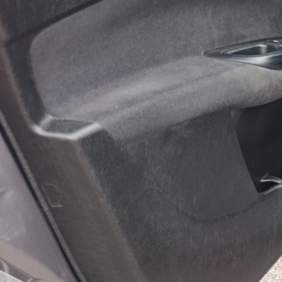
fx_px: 581
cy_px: 69
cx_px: 432
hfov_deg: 22.2
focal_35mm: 63
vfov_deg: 26.9
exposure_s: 1/100
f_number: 1.6
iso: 125
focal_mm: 6.14
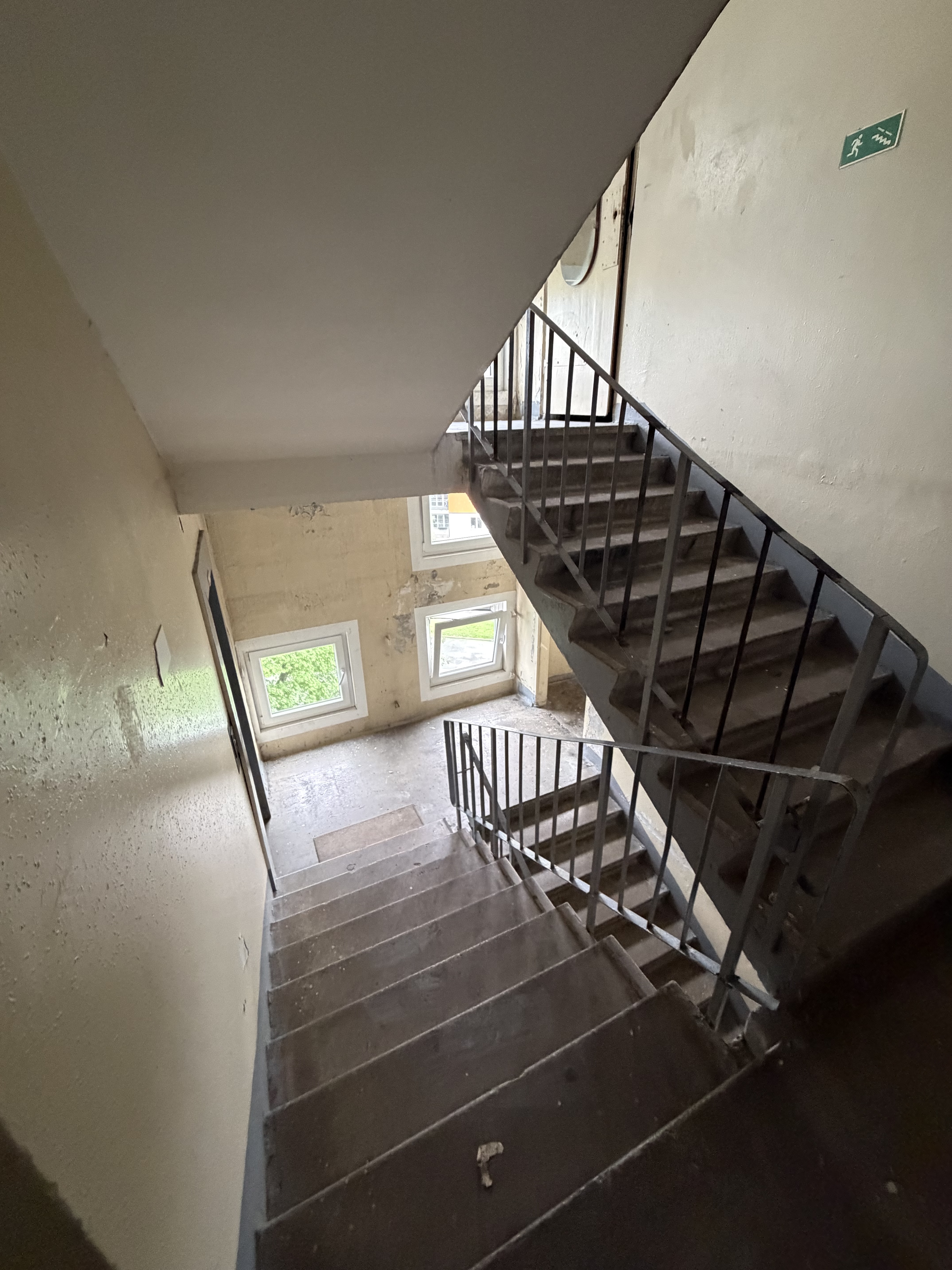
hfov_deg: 85.7
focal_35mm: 14
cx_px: 476
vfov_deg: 102.1
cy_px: 635
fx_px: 513
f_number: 2.2
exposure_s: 1/60
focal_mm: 2.22
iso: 800
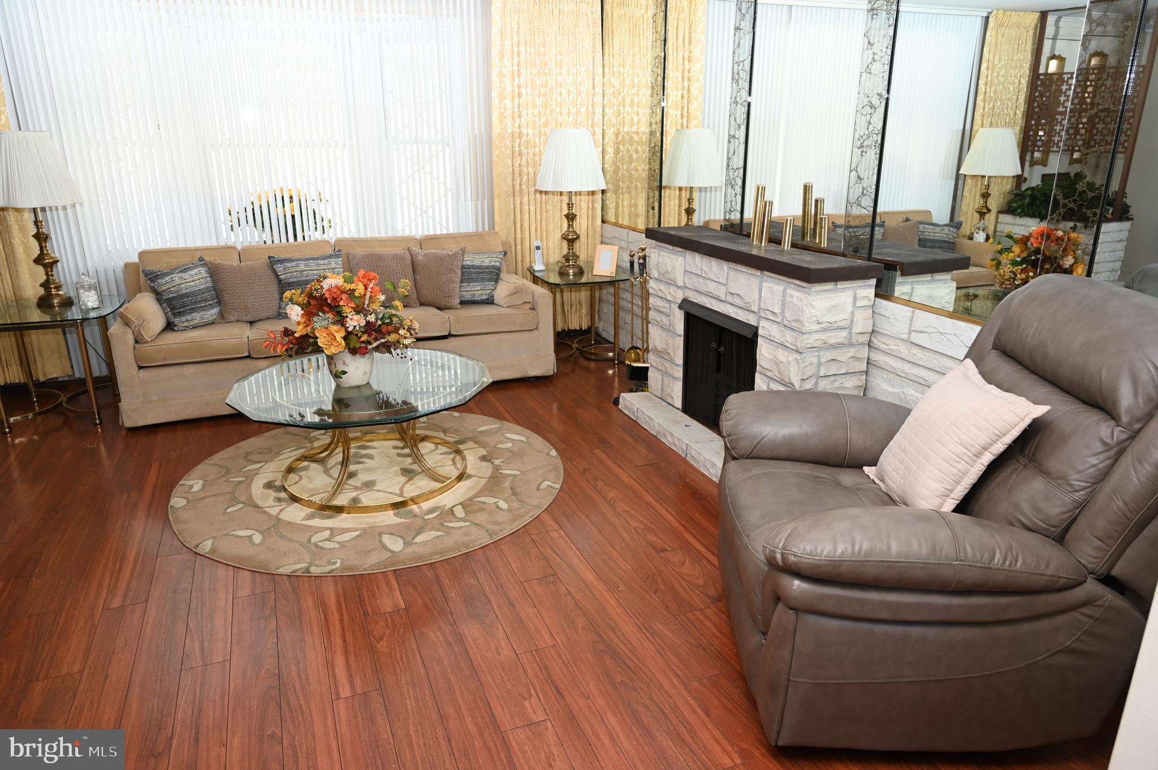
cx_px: 579
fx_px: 787
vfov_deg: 52.1
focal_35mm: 24
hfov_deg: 72.7
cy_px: 385
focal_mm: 24.5
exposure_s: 1/40
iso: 400
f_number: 5
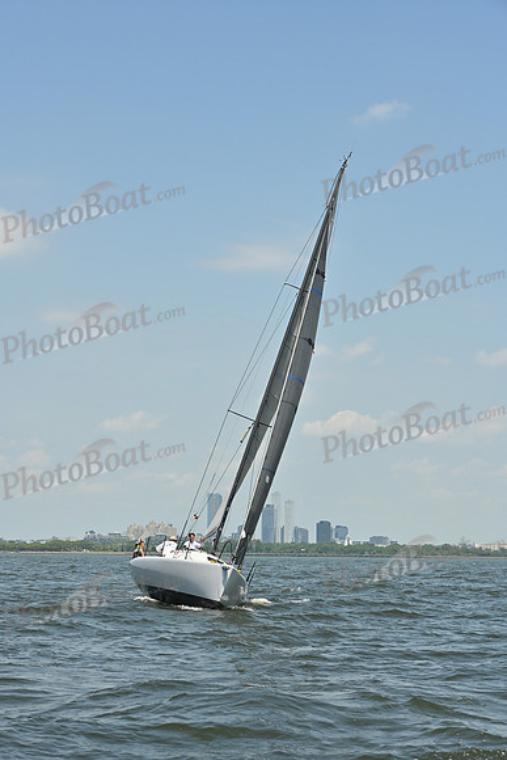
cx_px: 254
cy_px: 380
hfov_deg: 16.7
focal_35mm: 82
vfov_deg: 24.8
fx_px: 1731
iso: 320
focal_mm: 82
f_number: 9
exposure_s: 1/1250
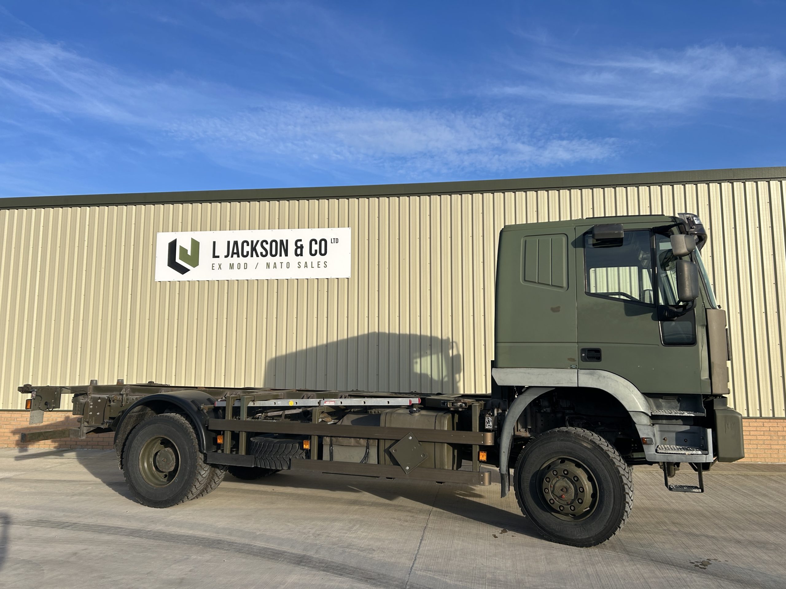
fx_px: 590
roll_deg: -0.4
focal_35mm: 26
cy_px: 294
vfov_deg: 53.1
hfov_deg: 67.3
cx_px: 393
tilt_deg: +6.8
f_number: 1.5
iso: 50
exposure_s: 1/3165
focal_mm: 5.7
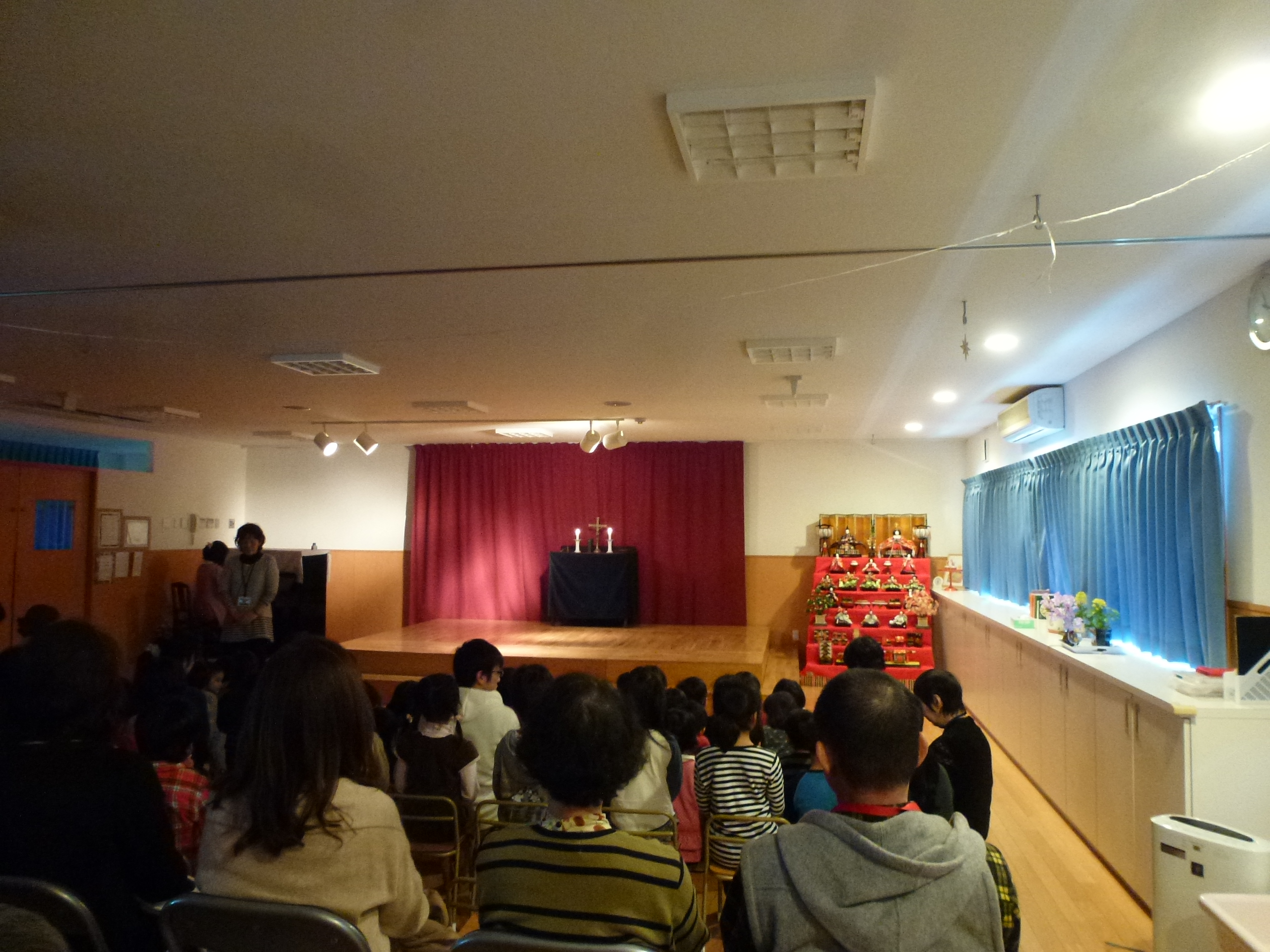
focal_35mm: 24
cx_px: 635
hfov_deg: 71.6
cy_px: 476
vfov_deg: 56.8
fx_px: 881
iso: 400
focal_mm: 4.3
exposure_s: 1/8
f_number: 3.3
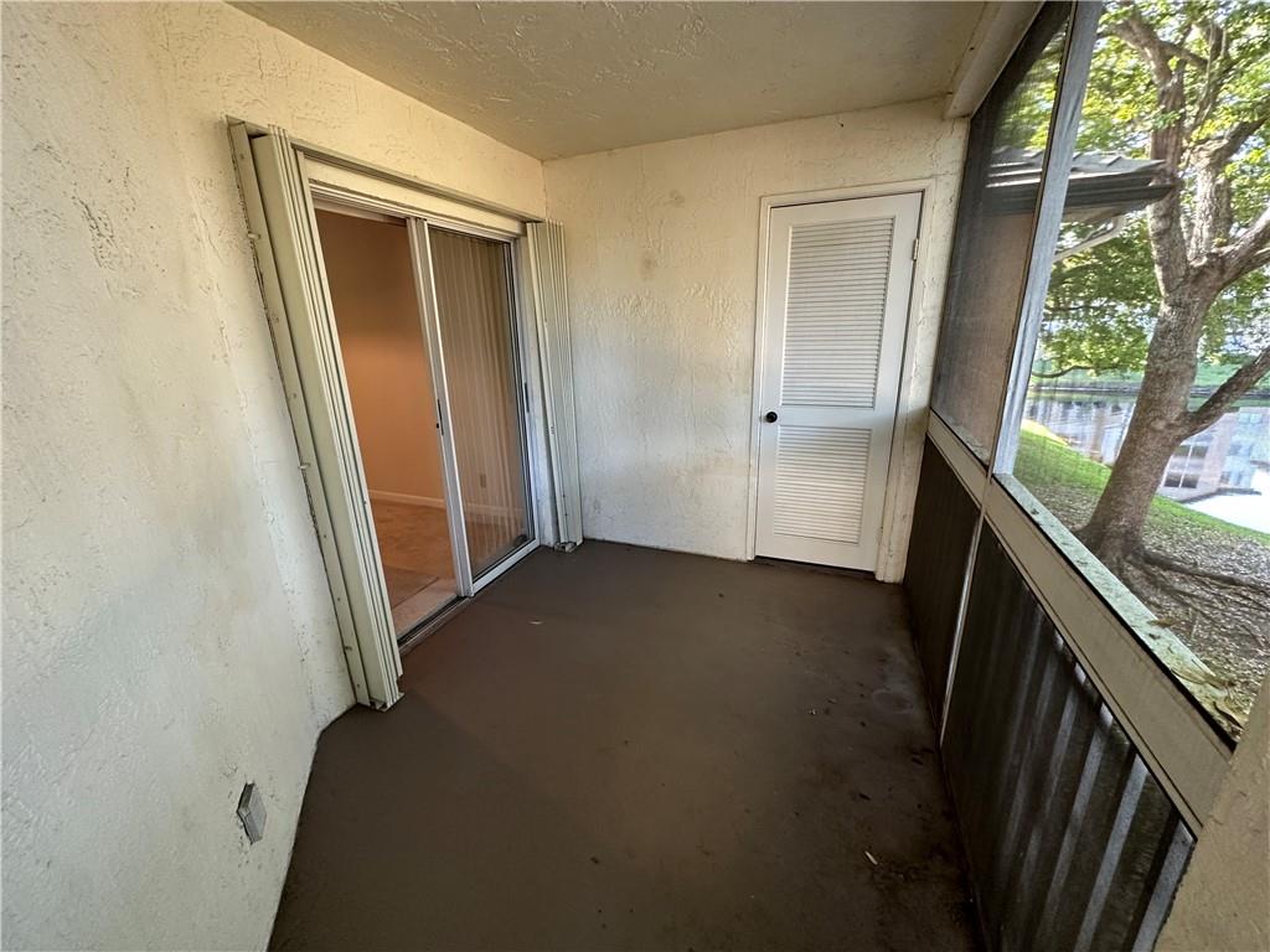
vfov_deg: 85.7
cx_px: 635
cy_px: 476
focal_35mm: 14
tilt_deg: -17.1
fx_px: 514
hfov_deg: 102.1
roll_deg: +1.2
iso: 250
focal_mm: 2.22
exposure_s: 1/60
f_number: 2.2
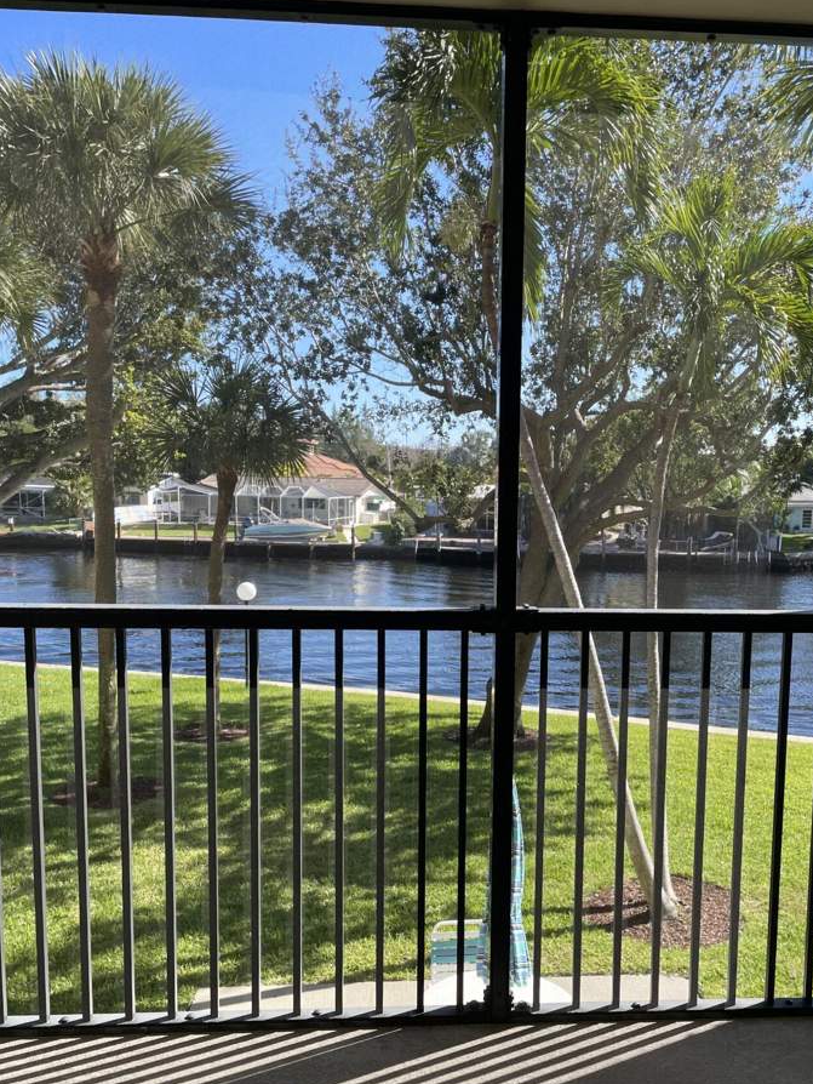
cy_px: 600
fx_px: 970
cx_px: 482
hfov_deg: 45.3
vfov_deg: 58.2
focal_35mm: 31
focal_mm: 4.2
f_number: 1.6
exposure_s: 1/790
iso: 32
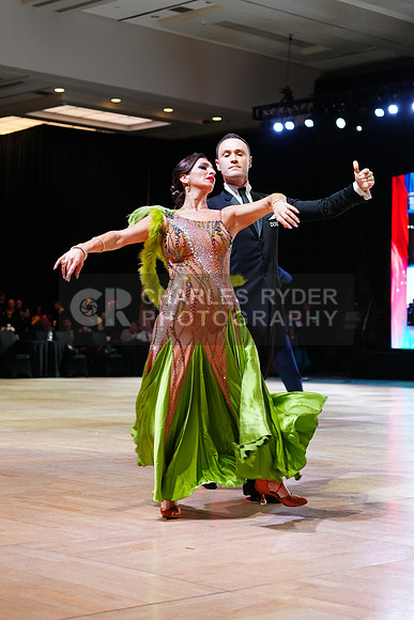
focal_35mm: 70
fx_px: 1207
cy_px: 310
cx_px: 207
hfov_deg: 19.5
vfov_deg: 28.8
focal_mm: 70
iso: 2500
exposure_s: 1/250
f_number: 4
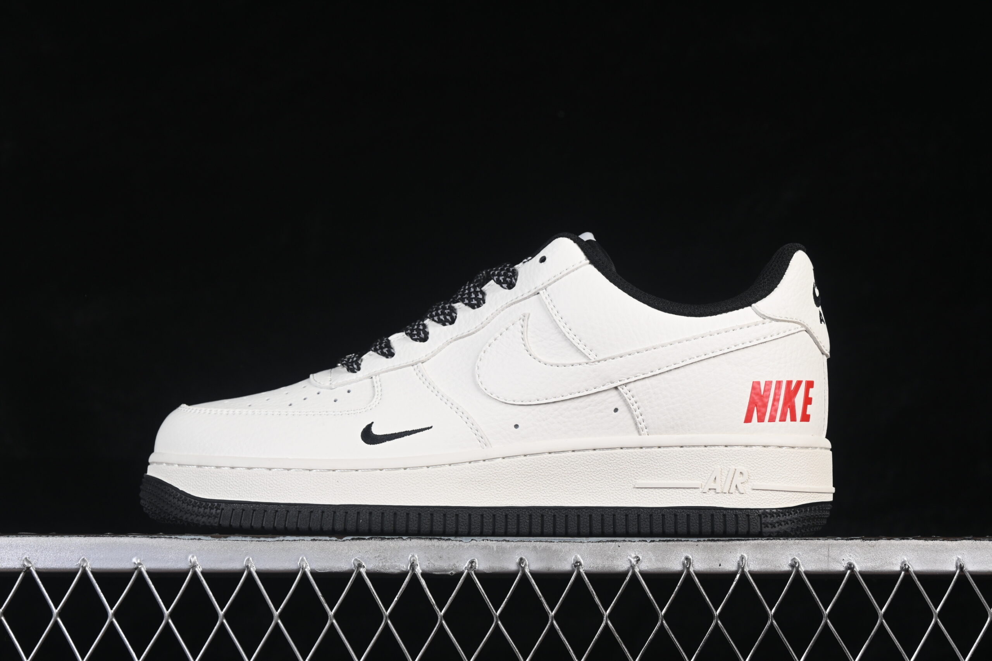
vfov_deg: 18.2
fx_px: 2067
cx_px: 496
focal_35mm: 75
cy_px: 330
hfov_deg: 27.0
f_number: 8
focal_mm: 50
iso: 160
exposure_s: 1/80
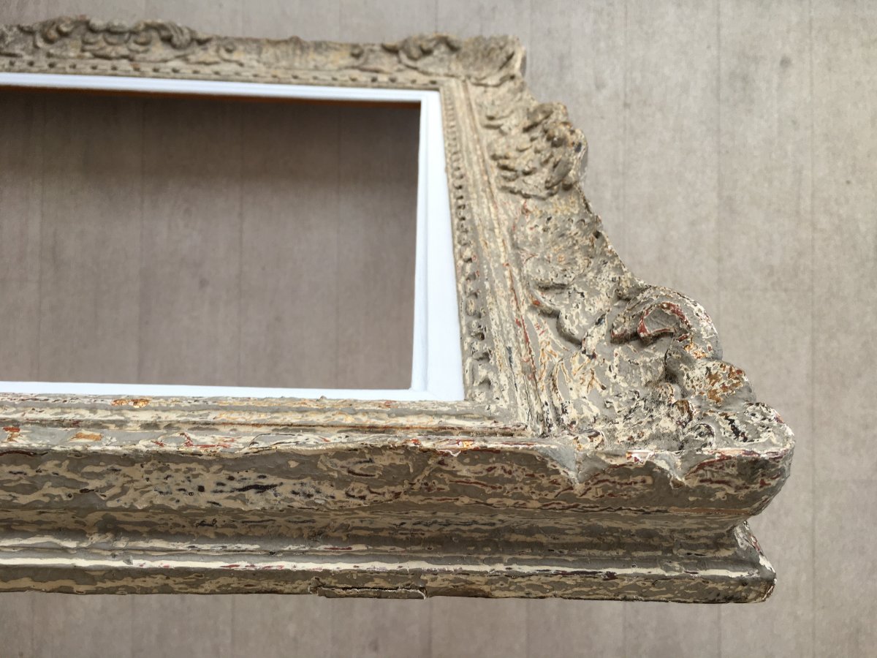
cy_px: 329
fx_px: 735
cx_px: 438
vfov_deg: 48.2
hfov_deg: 61.7
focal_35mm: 29
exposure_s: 1/50
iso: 25
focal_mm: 4.15
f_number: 2.2
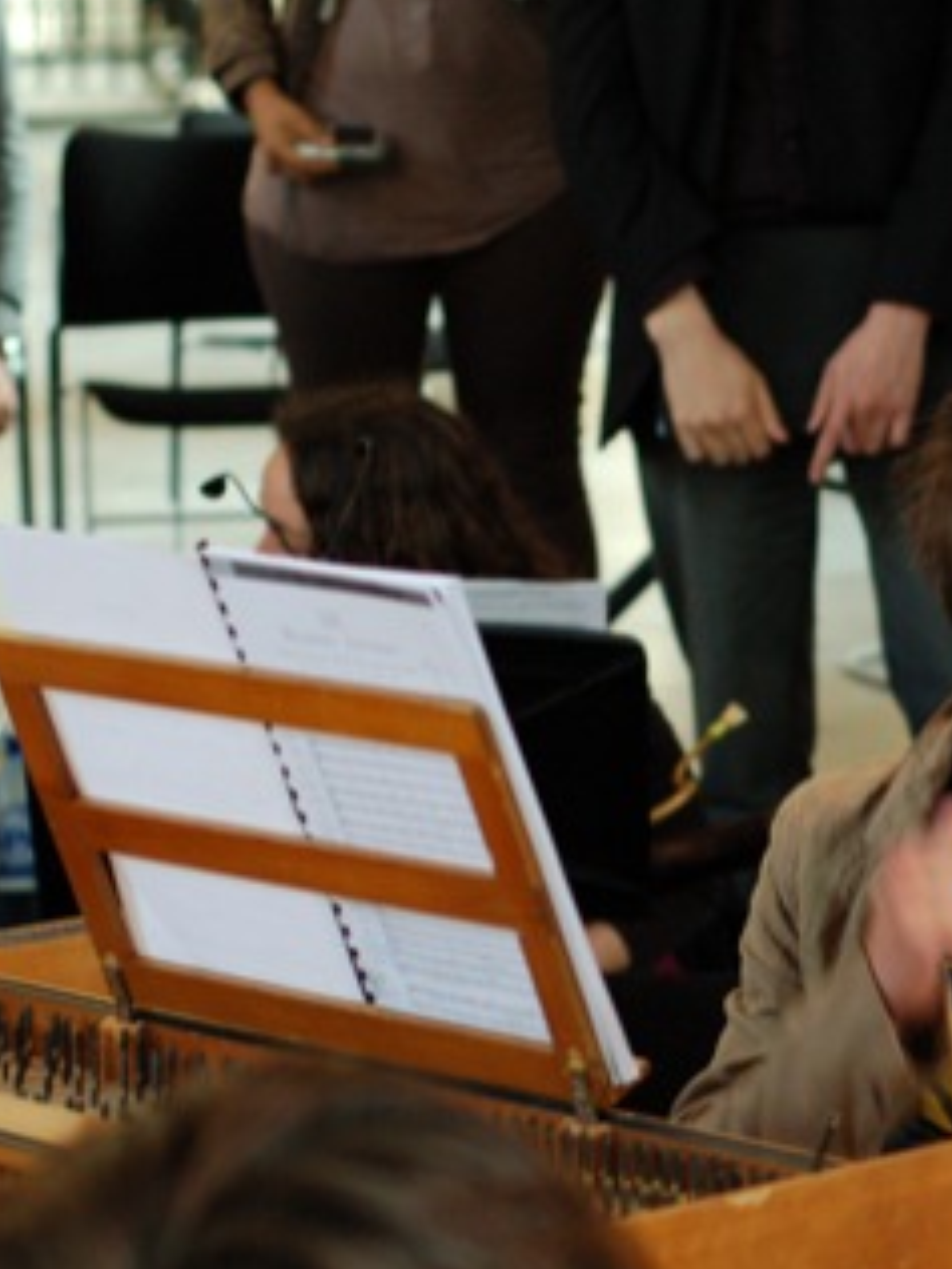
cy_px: 717
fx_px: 5354
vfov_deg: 13.5
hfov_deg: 10.1
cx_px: 996
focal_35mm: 146
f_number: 3.2
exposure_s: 1/40
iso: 800
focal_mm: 50
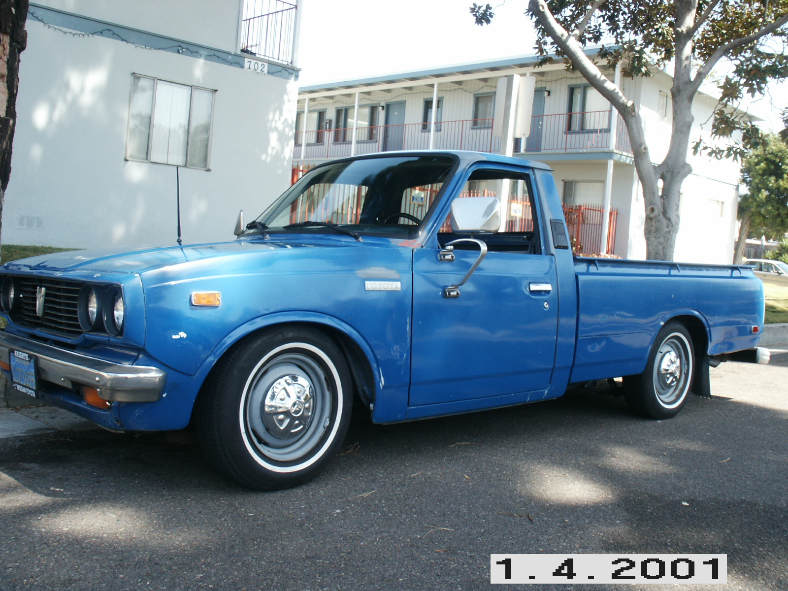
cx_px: 394
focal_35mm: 35
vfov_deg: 40.7
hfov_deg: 52.6
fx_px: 797
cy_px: 296
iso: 64
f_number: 6.7
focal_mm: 7.18
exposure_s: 1/45
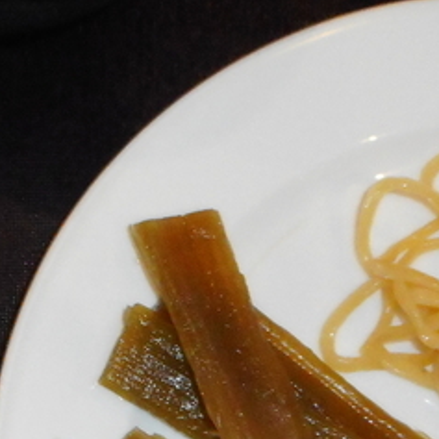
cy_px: 350
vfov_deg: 15.5
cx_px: -61
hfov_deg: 15.1
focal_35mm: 112
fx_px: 1607
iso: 400
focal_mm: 4.5
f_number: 3.7
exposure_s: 1/25
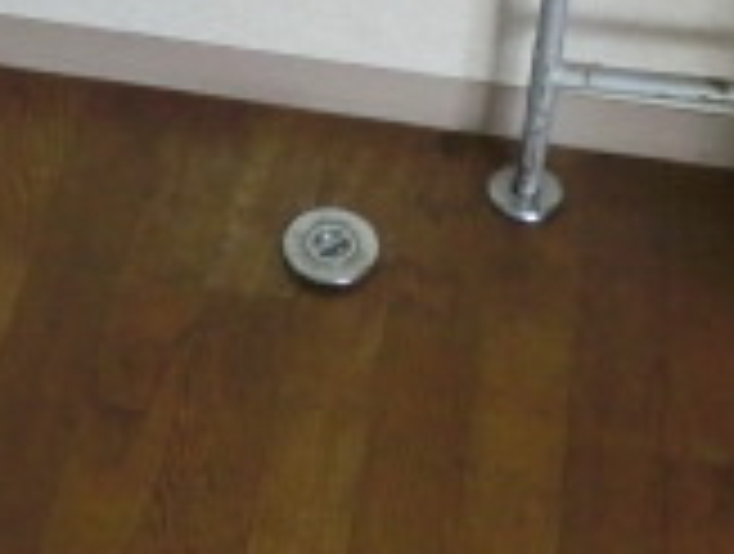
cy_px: -203
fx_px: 1998
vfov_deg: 15.0
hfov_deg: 20.6
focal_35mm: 94
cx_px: 171
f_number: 3
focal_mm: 4.24
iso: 250
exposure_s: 1/125
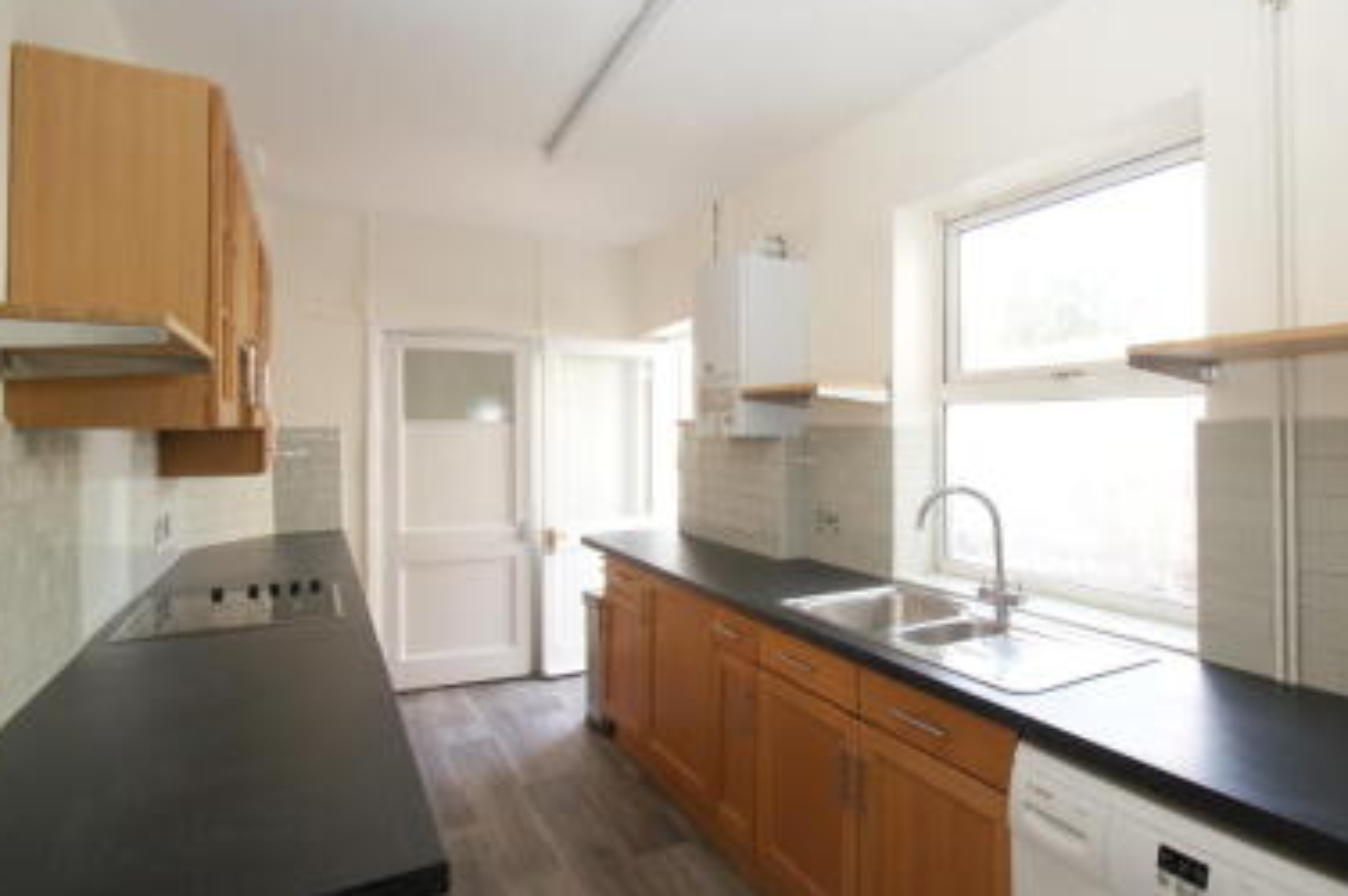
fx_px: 711
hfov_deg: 86.0
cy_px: 550
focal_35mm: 19
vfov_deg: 63.7
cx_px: 803
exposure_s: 1/60
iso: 400
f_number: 5.6
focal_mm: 10
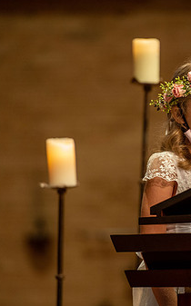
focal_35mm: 351
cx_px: 185
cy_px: 173
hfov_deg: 3.7
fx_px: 2930
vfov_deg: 6.0
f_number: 2.8
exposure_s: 1/100
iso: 1600
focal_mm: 200
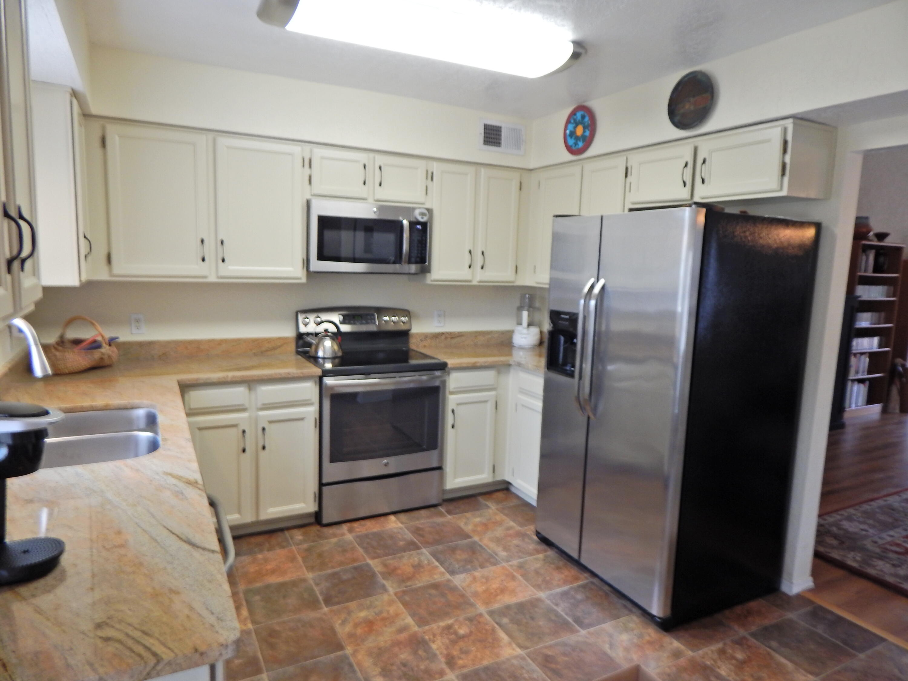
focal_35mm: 22
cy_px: 340
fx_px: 577
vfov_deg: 61.1
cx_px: 454
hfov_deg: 76.4
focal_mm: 4
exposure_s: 1/30
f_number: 3
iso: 140
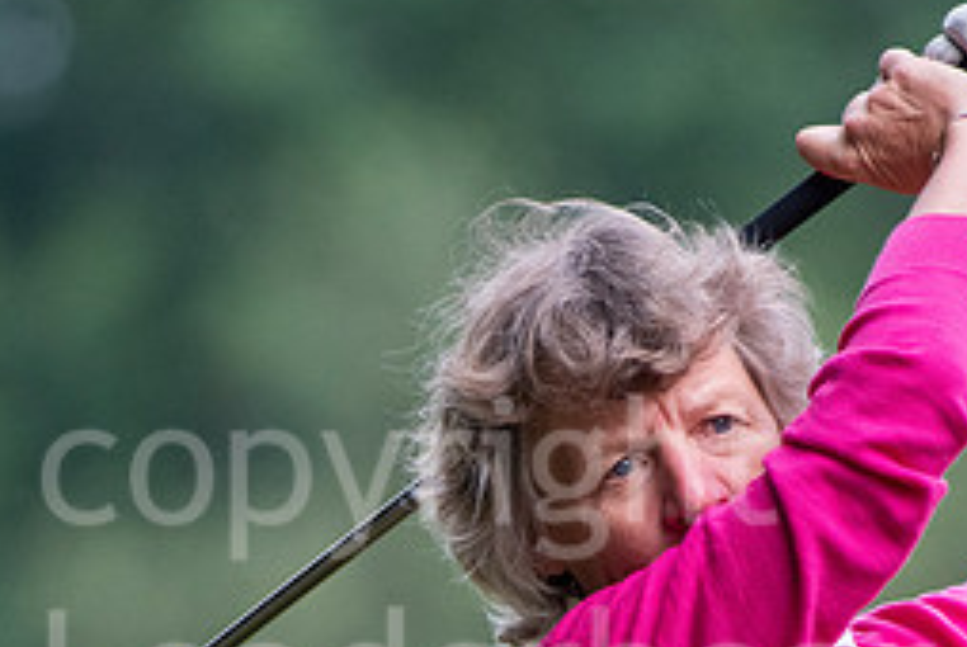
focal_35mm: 1712
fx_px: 46038
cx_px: 541
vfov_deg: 0.8
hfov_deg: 1.2
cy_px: 710
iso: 1250
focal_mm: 500
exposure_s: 1/1000
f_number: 5.6
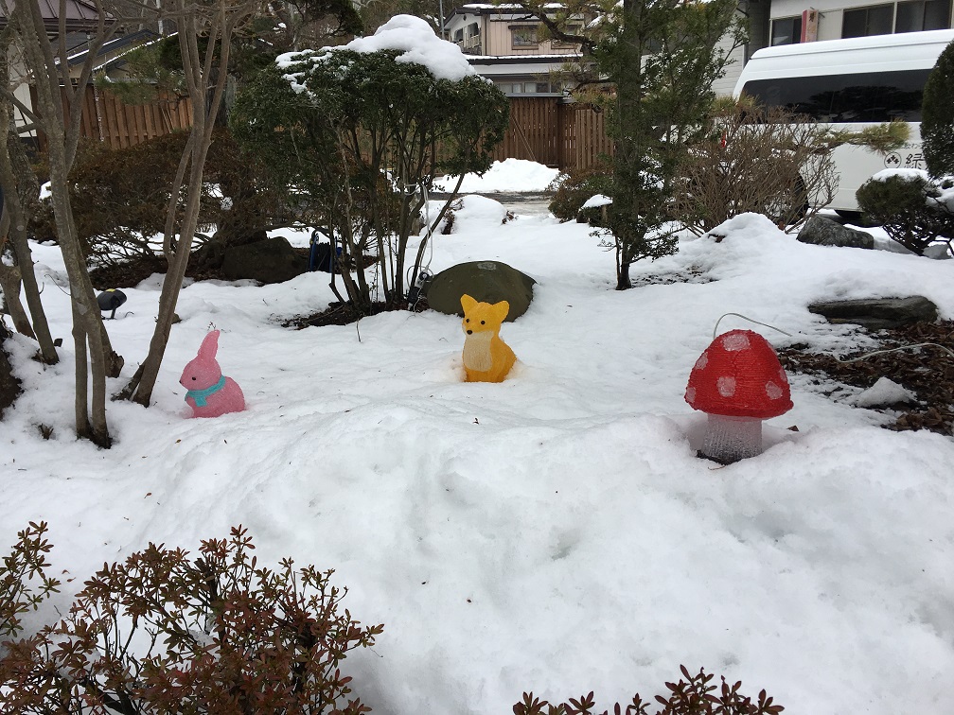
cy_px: 358
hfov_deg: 61.7
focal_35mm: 29
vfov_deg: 48.2
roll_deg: +1.8
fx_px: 799
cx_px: 477
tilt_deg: -14.3
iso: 25
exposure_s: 1/646
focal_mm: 4.15
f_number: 2.2
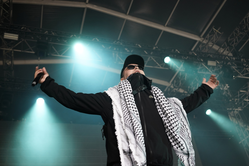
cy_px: 83
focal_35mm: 35
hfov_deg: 54.4
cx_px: 124
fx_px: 242
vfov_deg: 37.9
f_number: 2.8
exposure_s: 1/100
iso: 1250
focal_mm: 35
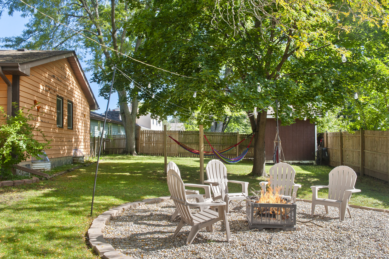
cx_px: 194
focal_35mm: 31
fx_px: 335
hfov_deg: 60.3
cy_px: 130
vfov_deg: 42.3
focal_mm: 31
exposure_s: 1/400
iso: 400
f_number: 8
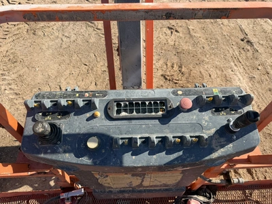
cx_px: 136
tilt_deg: -53.6
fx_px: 189
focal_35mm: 24
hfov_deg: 71.6
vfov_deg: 56.8
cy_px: 102
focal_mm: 6.76
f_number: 1.78
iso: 80
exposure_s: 1/2907
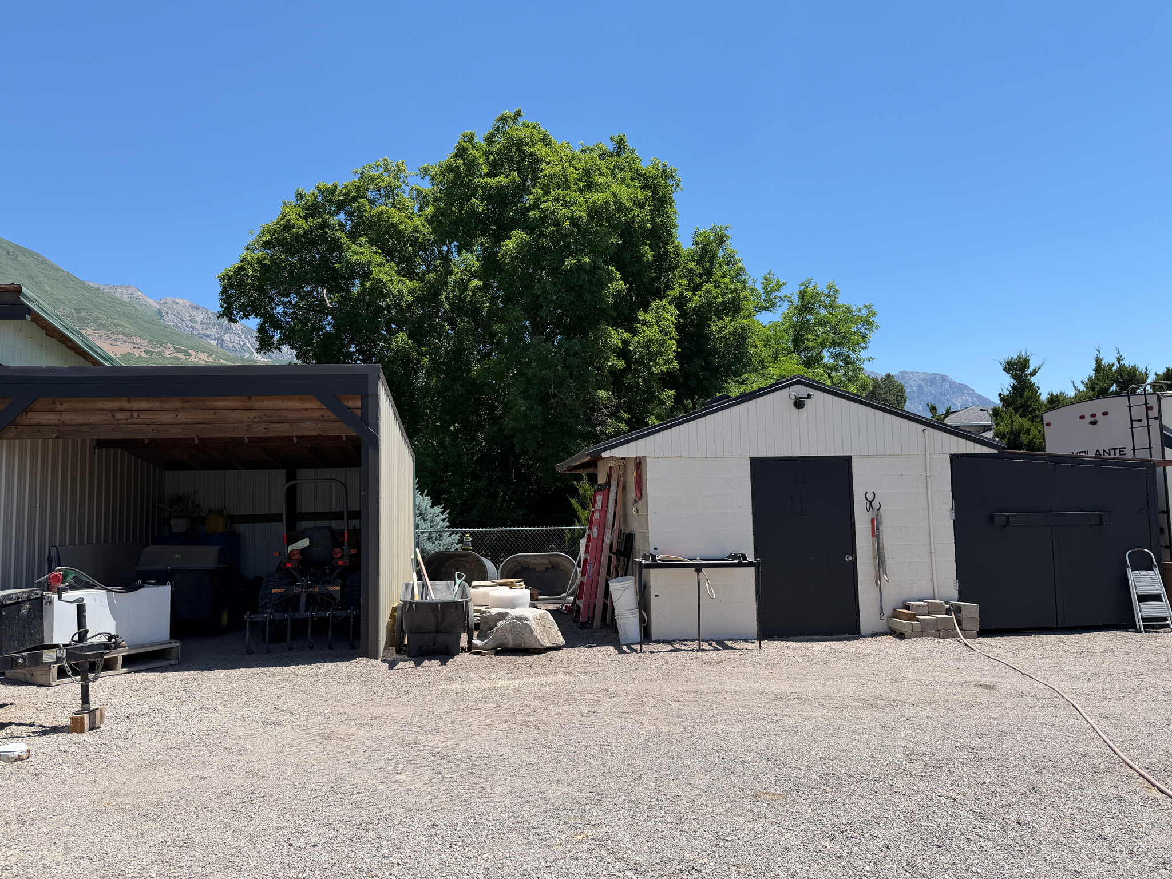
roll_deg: +1.7
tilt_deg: +4.3
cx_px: 586
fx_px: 813
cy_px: 440
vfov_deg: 56.8
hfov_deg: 71.6
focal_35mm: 24
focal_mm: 6.76
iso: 80
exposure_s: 1/3425
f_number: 1.78
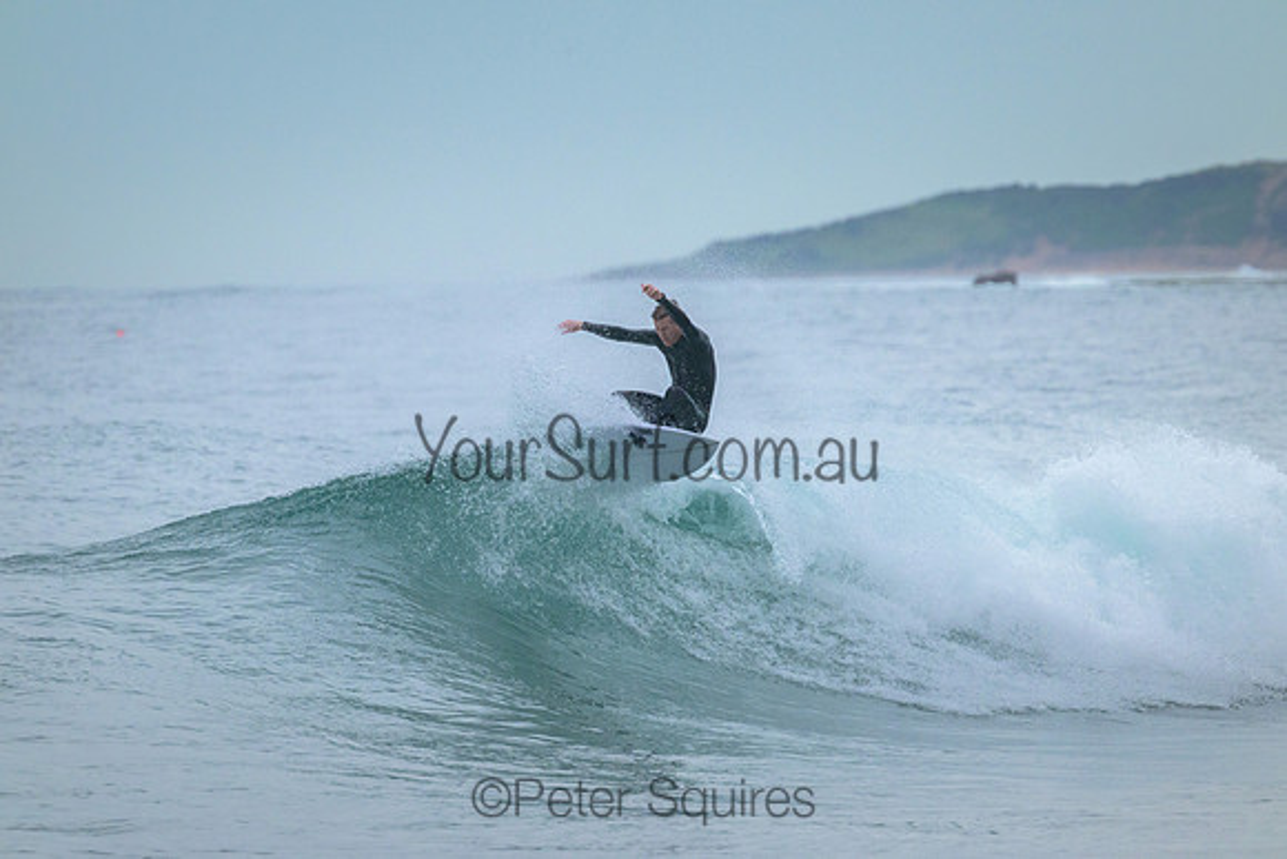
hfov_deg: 3.3
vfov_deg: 2.2
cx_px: 644
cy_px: 430
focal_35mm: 620
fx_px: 22169
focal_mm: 620
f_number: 11
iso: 3200
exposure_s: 1/1250
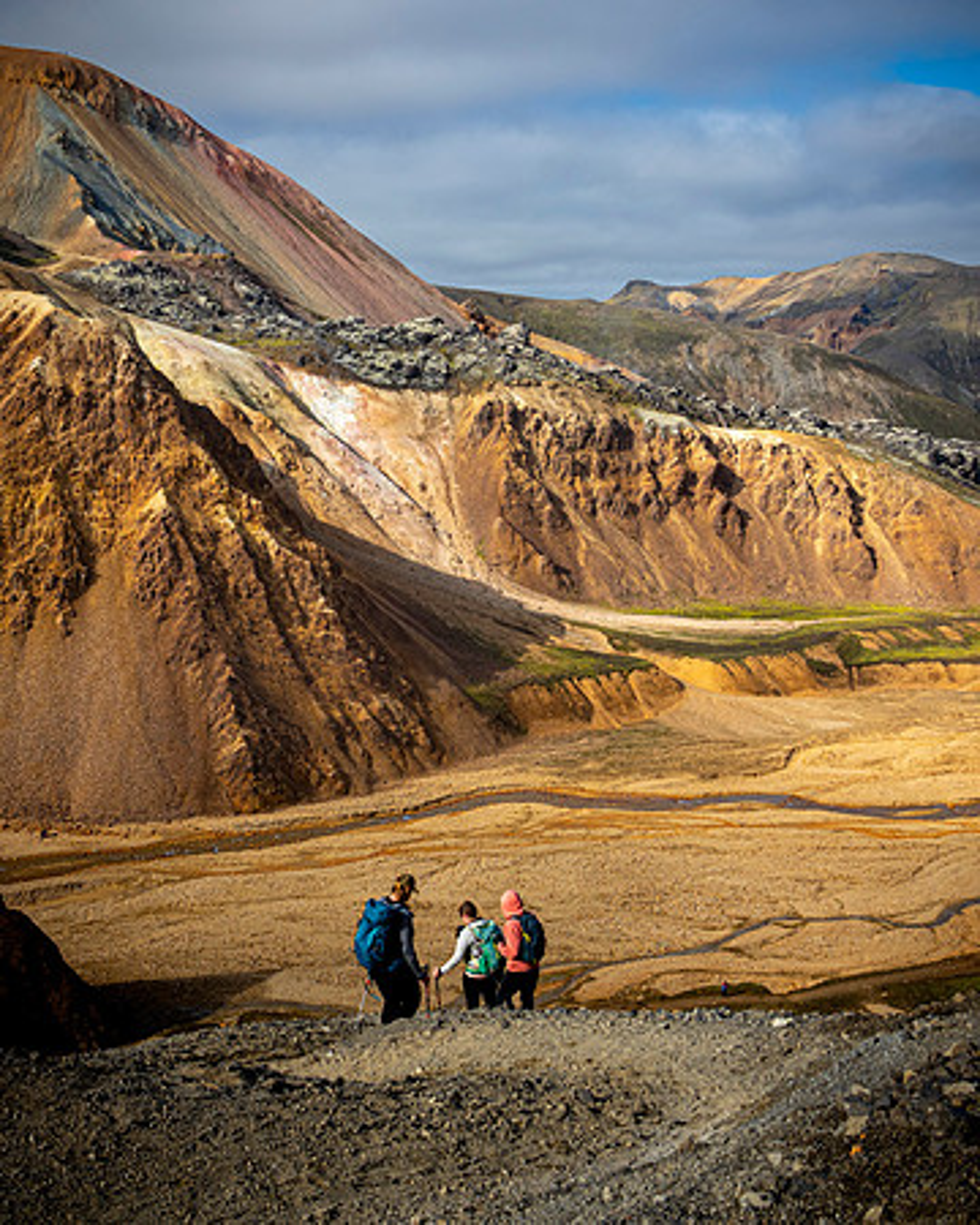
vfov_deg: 45.7
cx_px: 430
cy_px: 570
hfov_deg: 37.2
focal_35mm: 40
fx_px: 1454
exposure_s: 1/320
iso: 400
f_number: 10
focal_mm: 24
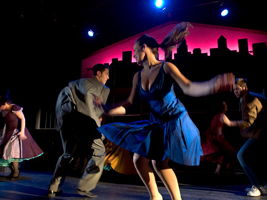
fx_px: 220
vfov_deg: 48.9
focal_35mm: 29
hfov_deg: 62.4
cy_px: 102
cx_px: 133
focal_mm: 17
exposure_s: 1/100
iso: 3200
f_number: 2.8
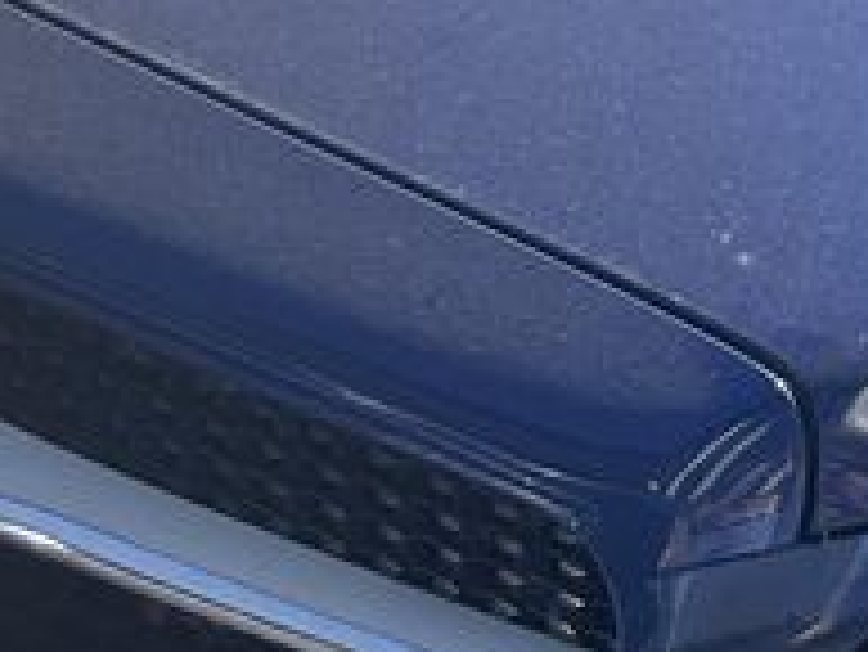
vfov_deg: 12.4
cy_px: 261
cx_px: 1502
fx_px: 3011
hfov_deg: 14.6
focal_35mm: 120
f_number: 1.8
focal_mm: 3
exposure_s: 1/898
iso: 25
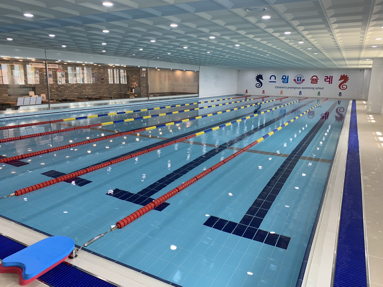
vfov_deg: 53.1
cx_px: 192
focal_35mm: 26
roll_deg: -0.9
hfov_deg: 67.3
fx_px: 288
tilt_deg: -11.7
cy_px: 144
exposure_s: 1/120
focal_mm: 4.25
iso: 64
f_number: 1.8
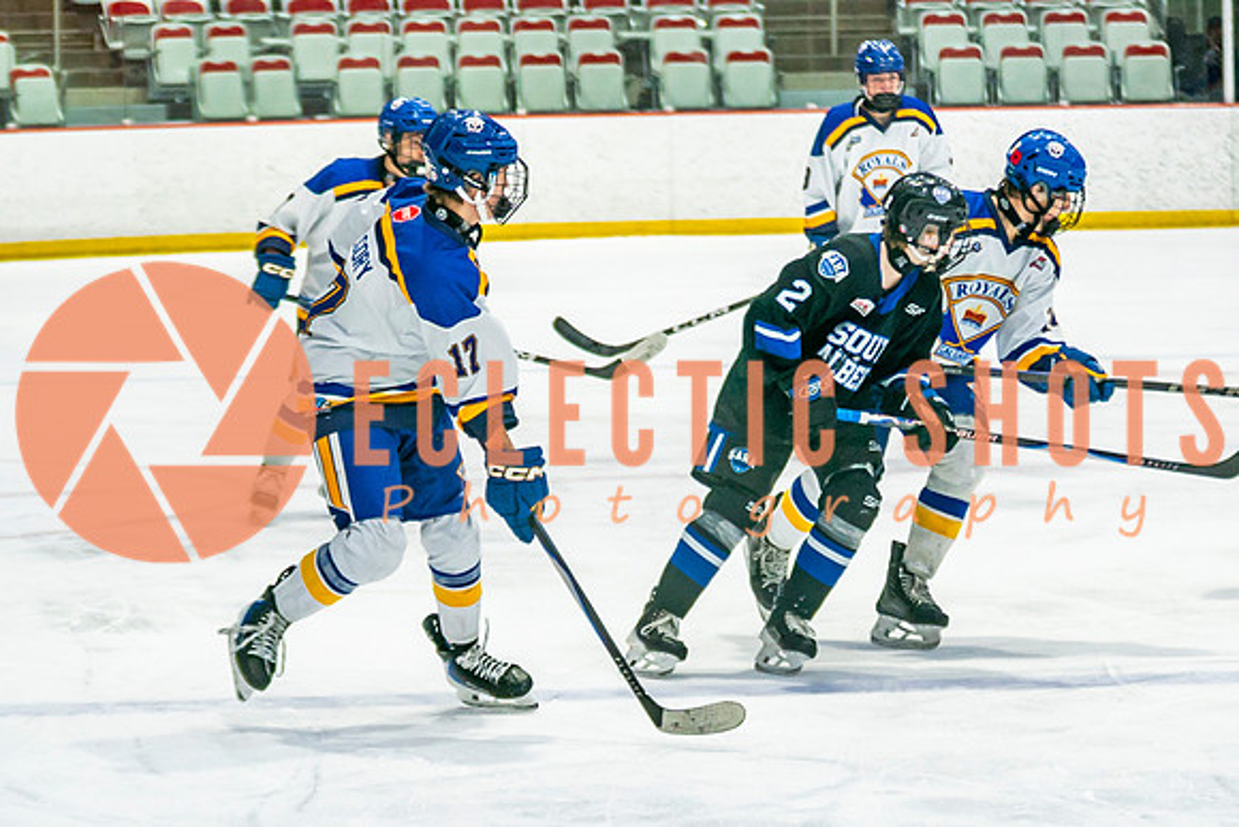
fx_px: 6720
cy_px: 591
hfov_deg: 10.5
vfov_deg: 7.0
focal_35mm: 195
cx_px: 469
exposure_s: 1/640
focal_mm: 75
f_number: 2.8
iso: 400
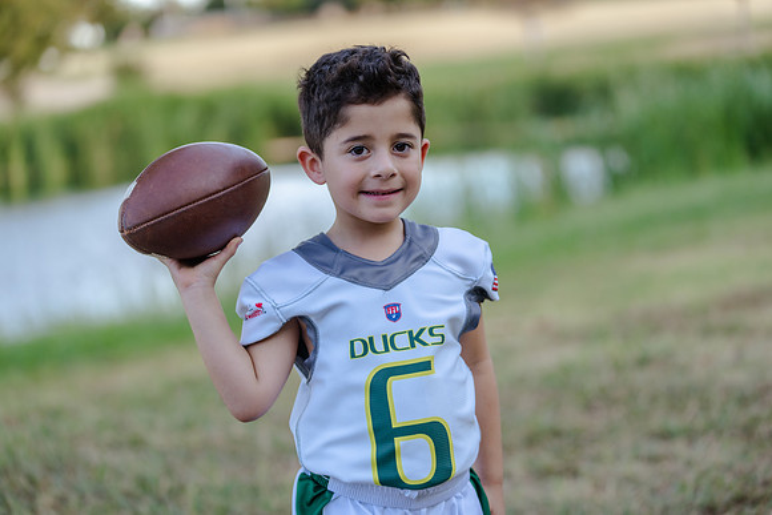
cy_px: 258
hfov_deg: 21.7
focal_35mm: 94
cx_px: 386
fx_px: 2016
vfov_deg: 14.6
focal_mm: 94
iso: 125
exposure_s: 1/320
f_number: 2.8
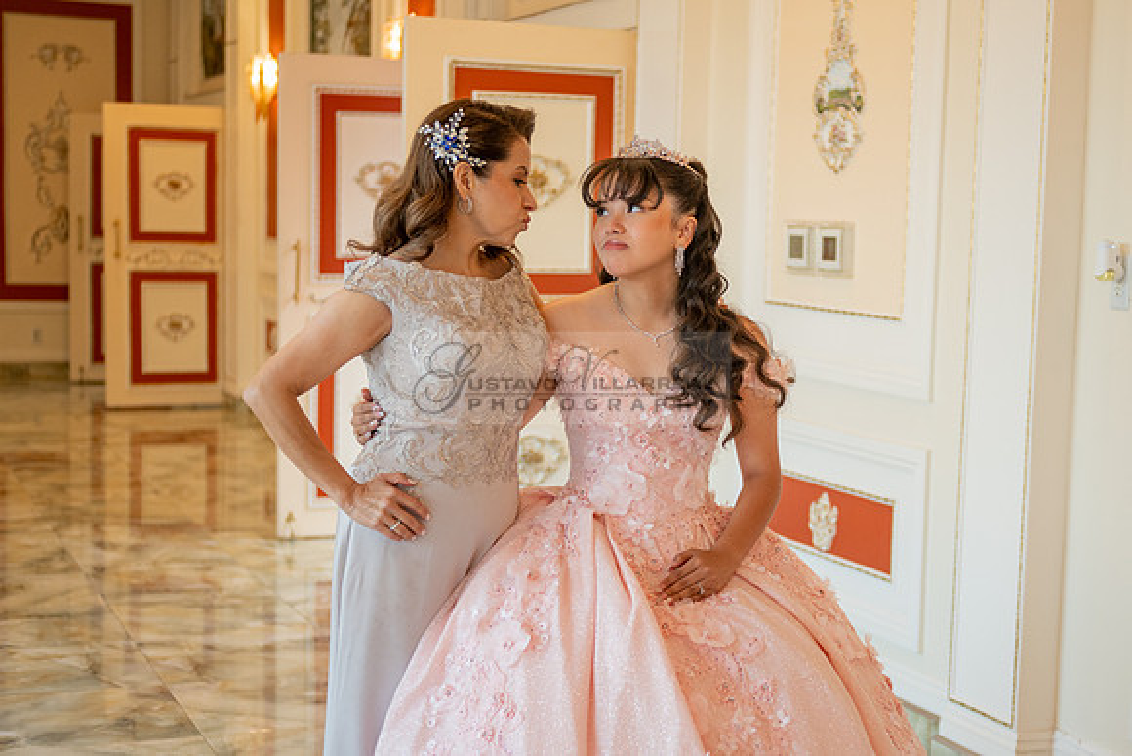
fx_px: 1906
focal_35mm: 61
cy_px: 421
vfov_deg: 22.4
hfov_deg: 33.0
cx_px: 657
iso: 400
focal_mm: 48
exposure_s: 1/100
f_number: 2.8
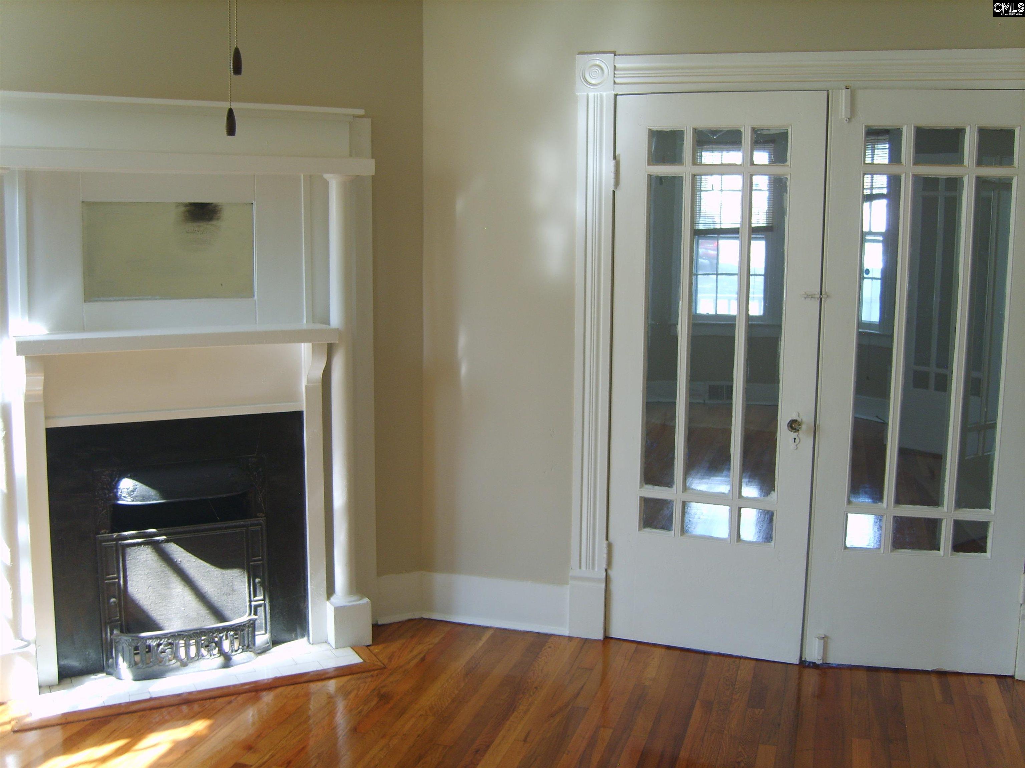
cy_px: 384
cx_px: 512
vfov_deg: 40.7
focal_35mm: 35
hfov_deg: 52.6
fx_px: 1036
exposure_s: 1/30
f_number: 2.8
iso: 50
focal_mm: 7.4
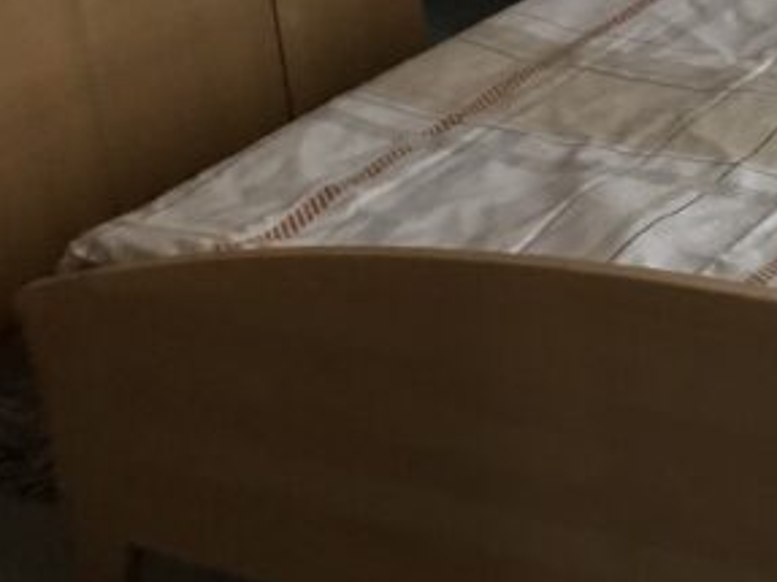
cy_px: -173
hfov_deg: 23.0
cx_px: 1018
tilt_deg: -14.6
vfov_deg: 18.3
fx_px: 1683
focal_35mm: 75
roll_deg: +2.2
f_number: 1.8
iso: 100
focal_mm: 3.99
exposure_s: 1/4
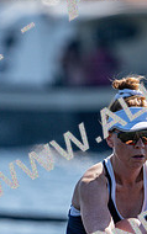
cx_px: 132
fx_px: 9831
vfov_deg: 1.4
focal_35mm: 1536
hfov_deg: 0.9
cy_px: 201
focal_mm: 493
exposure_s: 1/1600
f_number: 6.3
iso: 250
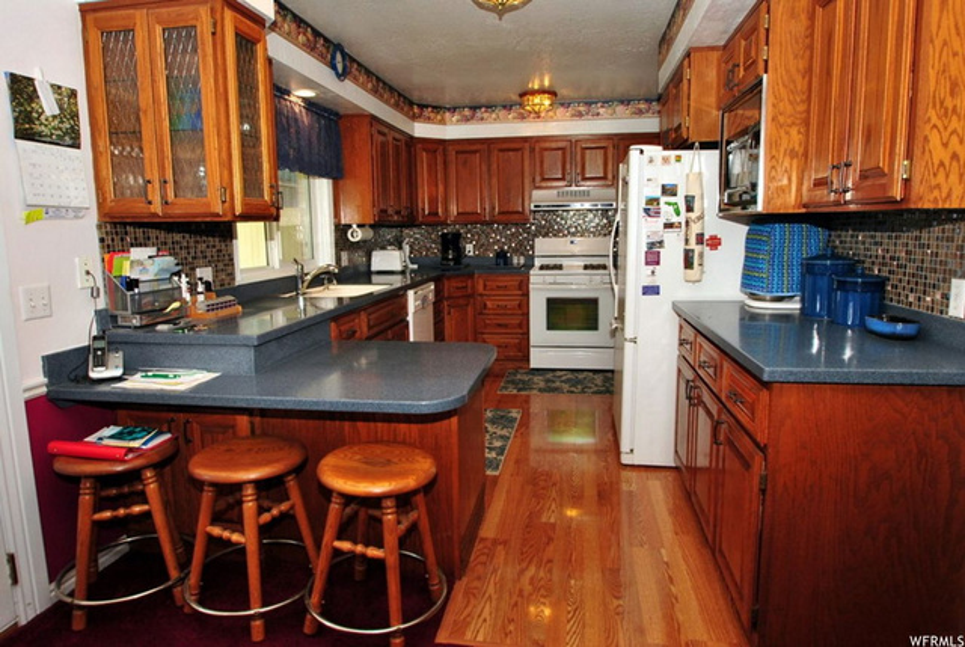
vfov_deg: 59.7
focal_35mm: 21
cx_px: 482
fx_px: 564
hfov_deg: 81.1
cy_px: 324
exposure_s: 1/125
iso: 200
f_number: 4.5
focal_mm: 14
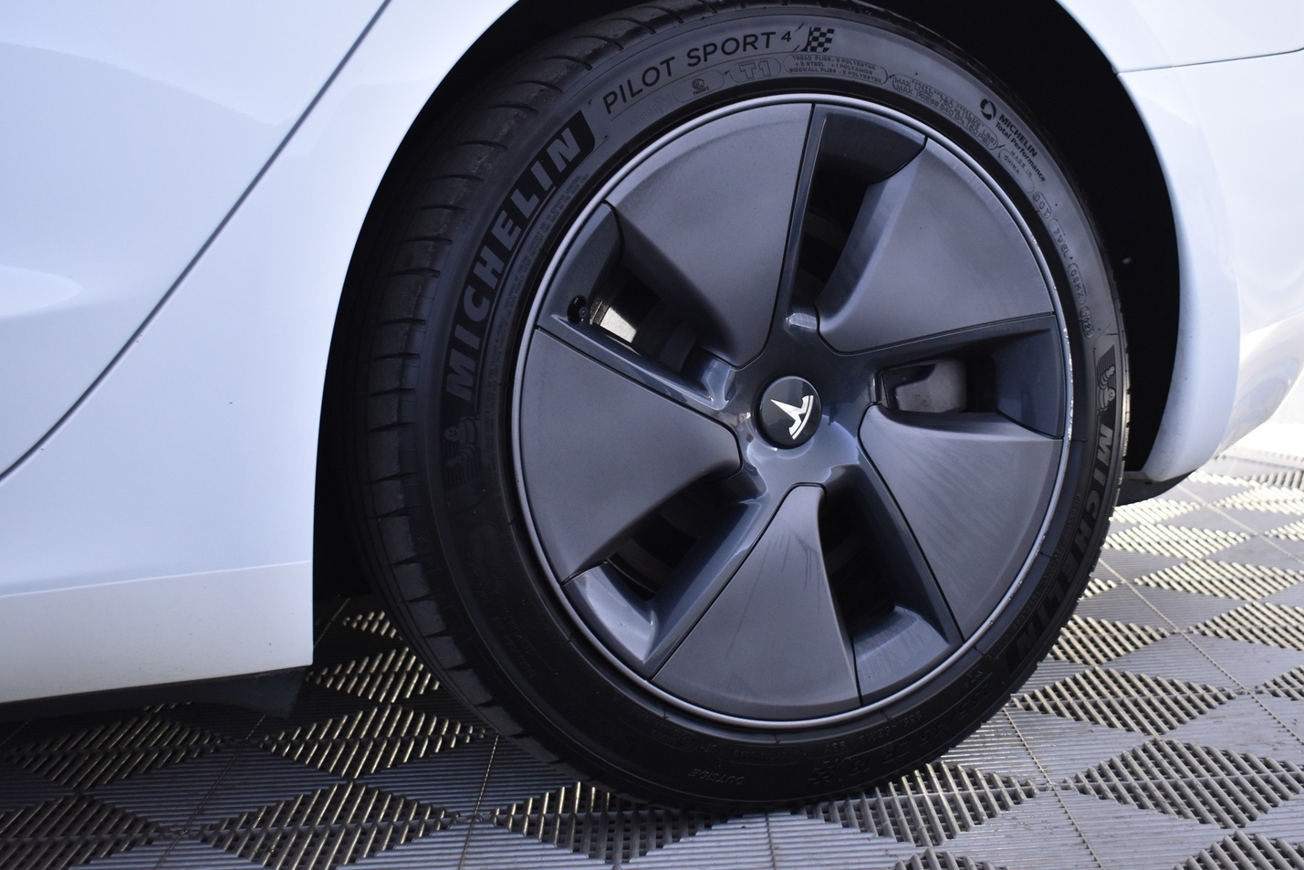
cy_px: 385
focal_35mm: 51
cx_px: 725
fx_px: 1847
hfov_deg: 38.8
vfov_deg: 26.5
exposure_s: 1/50
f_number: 4.2
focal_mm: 30
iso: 1250
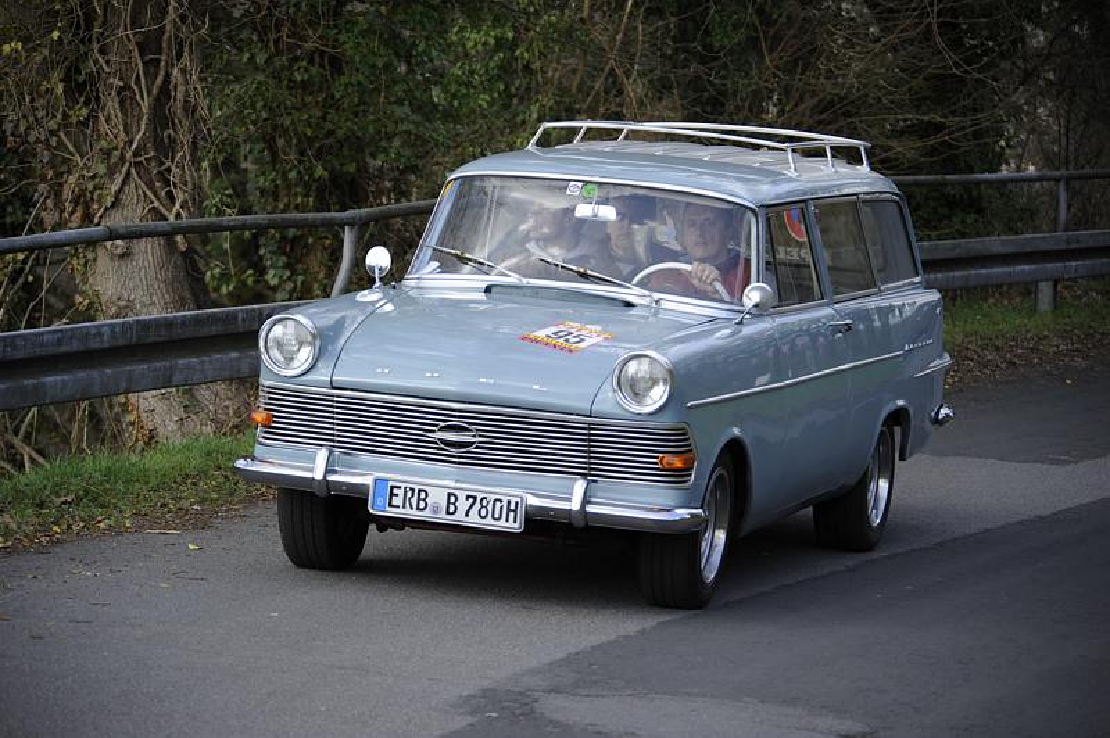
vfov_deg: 7.8
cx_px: 555
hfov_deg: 11.8
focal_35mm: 175
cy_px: 369
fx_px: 5391
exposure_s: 1/500
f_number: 5
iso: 320
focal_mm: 175
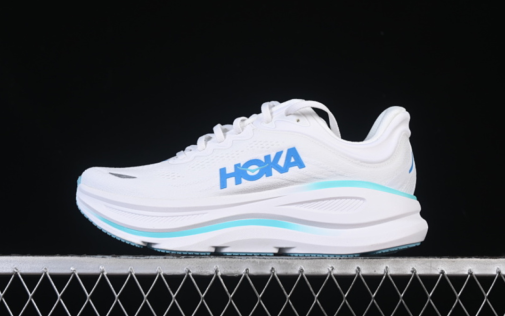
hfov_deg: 26.8
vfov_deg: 16.9
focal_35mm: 77
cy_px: 151
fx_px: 1060
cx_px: 252
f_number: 8
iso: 160
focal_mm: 50
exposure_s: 1/100
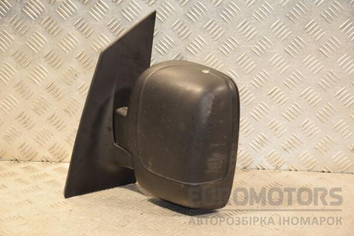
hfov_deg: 21.9
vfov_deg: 14.7
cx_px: 177
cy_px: 118
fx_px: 914
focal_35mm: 93
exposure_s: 1/100
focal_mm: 62
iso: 800
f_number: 5.3
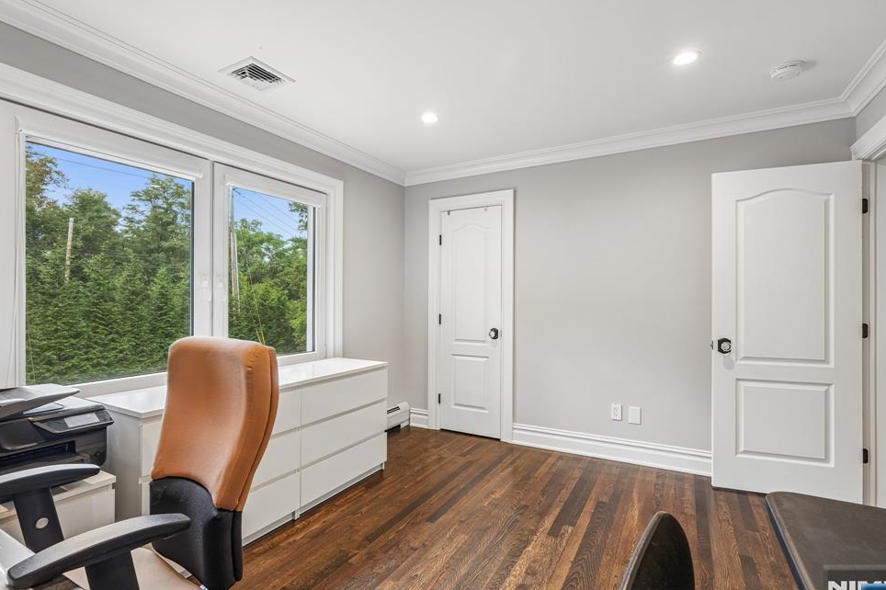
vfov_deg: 70.4
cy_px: 296
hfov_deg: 93.3
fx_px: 418
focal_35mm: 17
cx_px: 446
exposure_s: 1/15
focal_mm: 16
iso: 400
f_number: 8
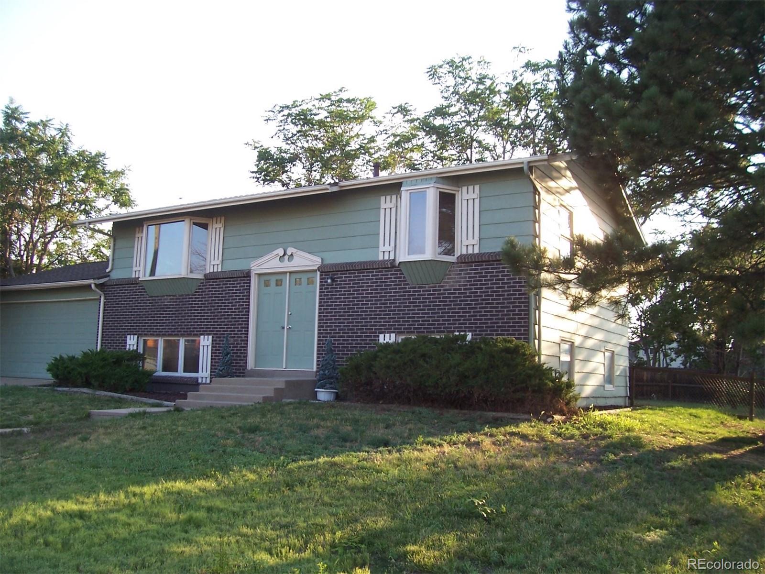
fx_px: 751
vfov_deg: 41.8
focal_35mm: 34
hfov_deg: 54.0
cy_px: 287
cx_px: 382
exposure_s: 1/250
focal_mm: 5.6
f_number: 2.7
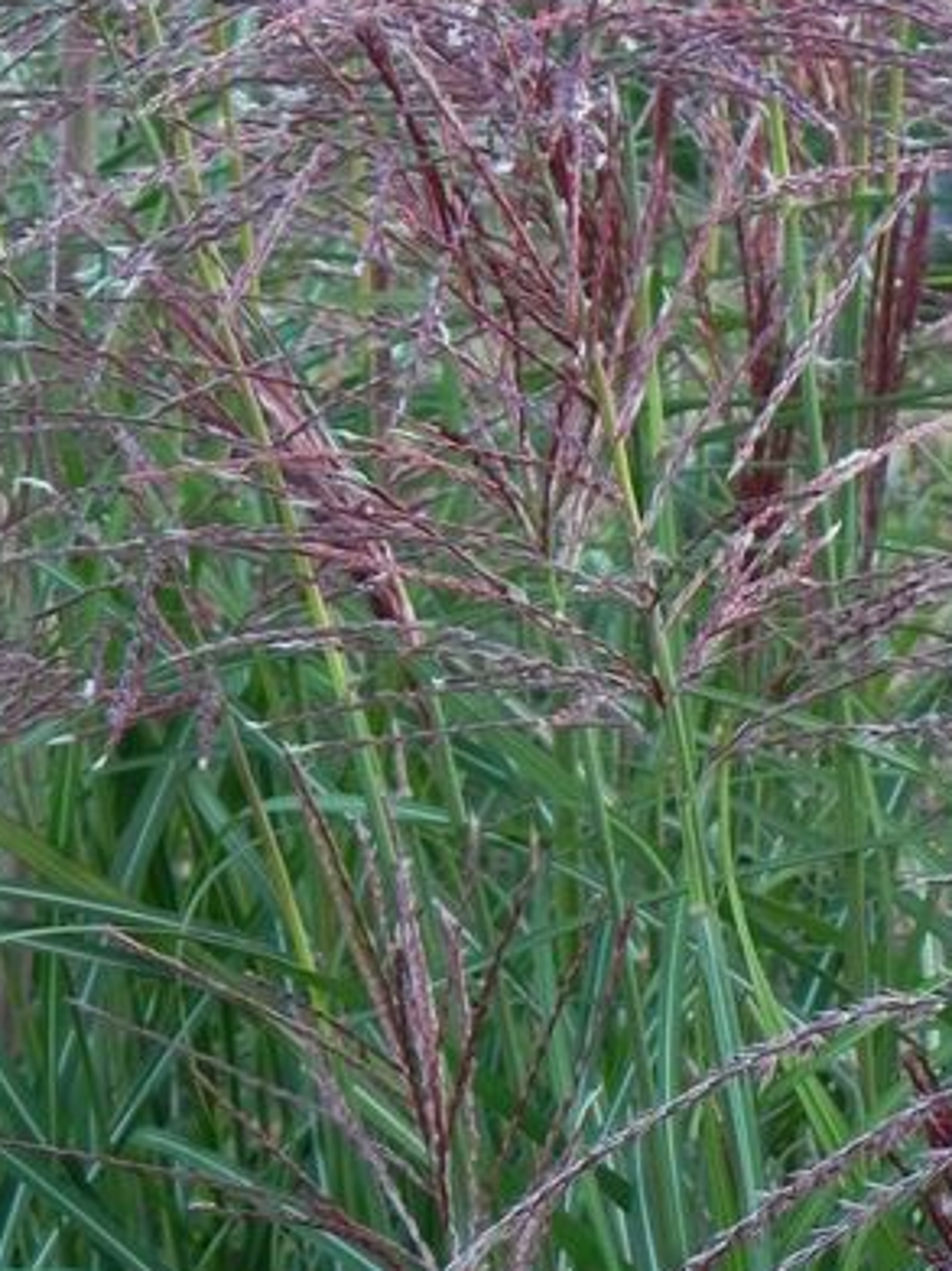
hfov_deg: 8.5
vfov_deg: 11.4
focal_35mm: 174
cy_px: 640
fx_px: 6384
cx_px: 695
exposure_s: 1/40
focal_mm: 15.1
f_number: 4.5
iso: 160
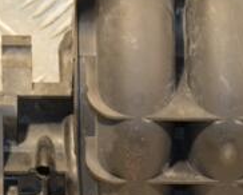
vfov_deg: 5.4
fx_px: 2066
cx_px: 222
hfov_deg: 6.7
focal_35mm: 287
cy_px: 191
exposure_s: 1/80
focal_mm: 62
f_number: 5.3
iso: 800
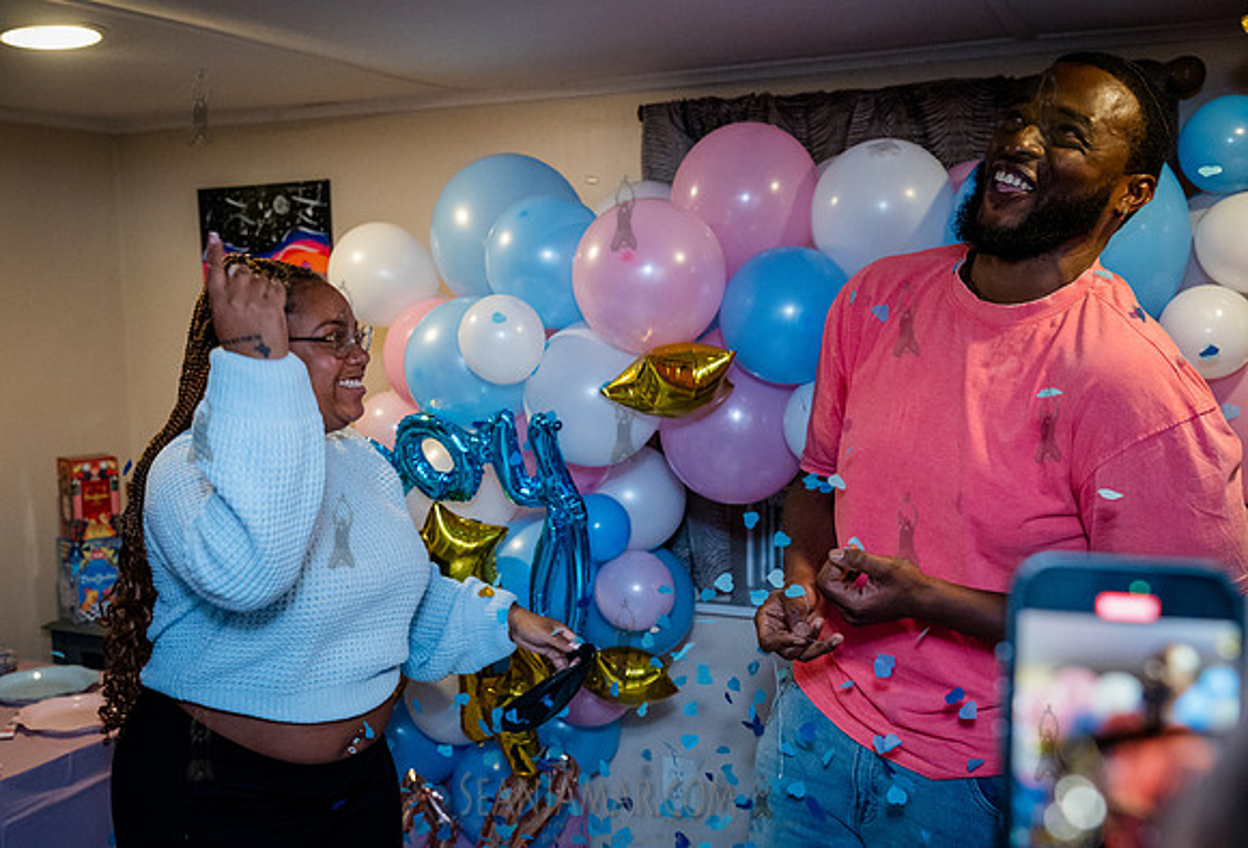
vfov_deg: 36.4
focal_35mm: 37
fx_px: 1289
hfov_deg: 51.6
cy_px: 442
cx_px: 584
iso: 6400
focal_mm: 35
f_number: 4
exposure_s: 1/320
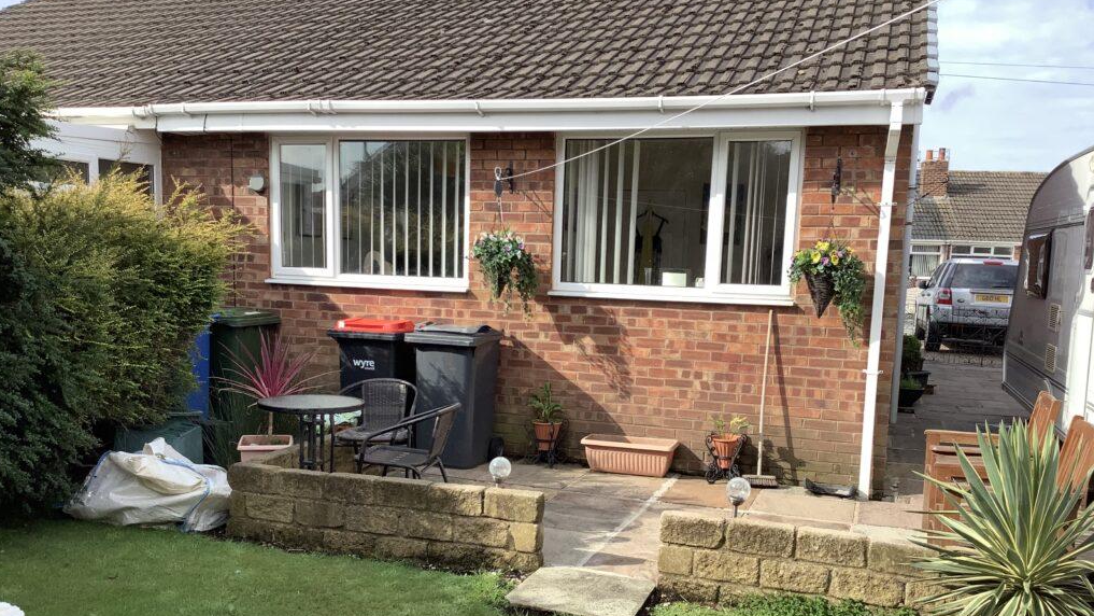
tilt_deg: -9.1
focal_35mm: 34
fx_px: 986
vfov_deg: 34.5
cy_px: 387
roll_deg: -3.0
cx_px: 544
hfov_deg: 58.0
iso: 25
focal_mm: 3.3
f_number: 2.4
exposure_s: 1/578
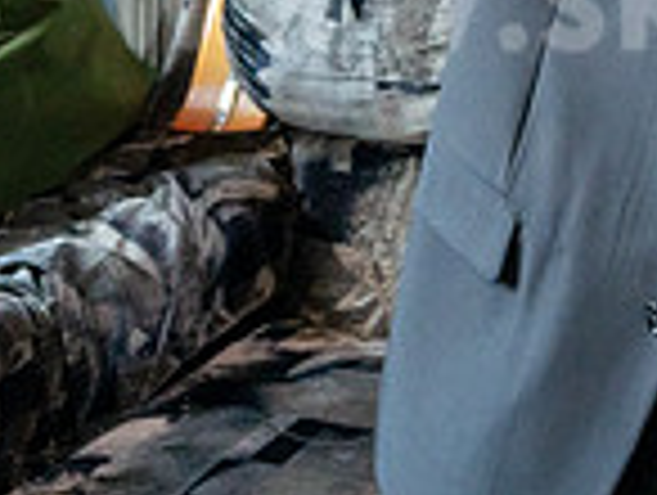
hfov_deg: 13.2
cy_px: -394
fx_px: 2719
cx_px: 918
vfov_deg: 9.9
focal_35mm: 143
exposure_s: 1/60
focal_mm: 18
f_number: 4
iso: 1600
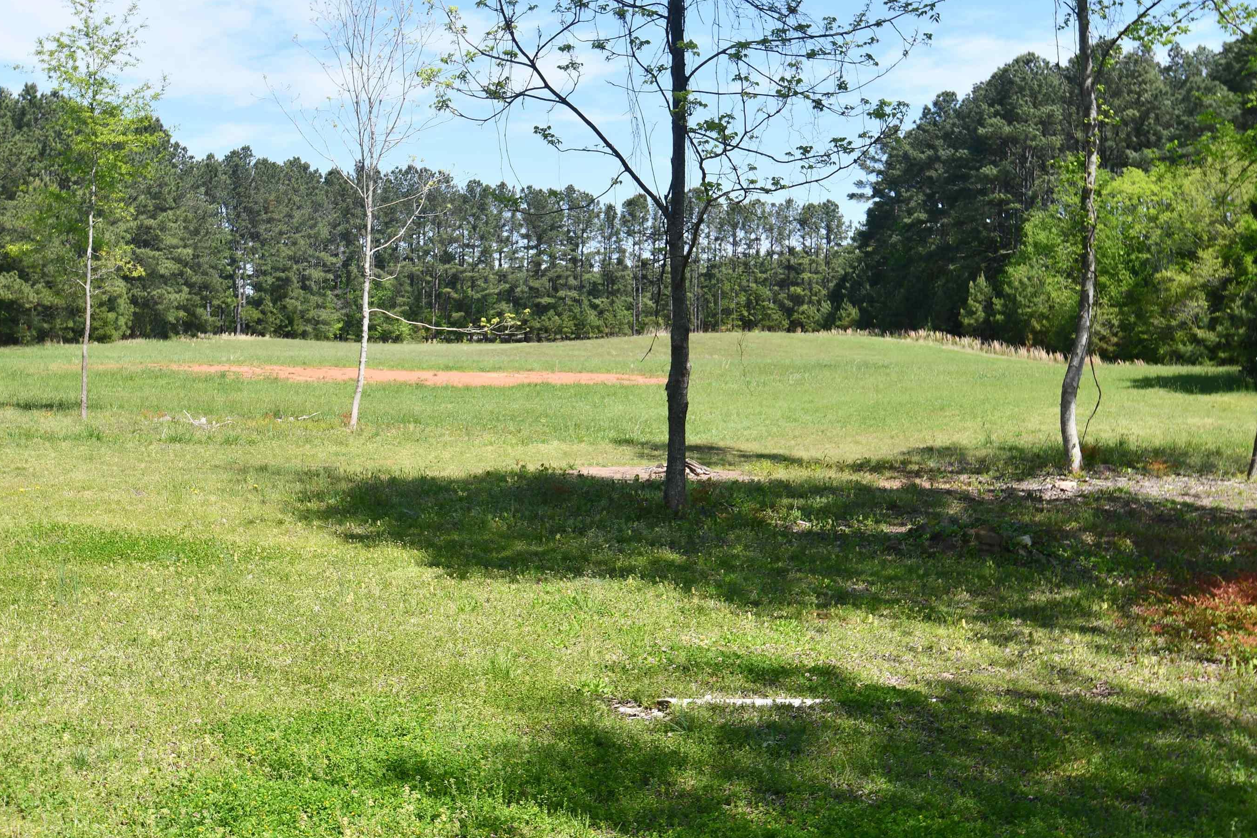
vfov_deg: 32.6
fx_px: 1431
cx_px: 563
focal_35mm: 41
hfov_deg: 47.3
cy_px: 400
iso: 125
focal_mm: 24
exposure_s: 1/250
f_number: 8
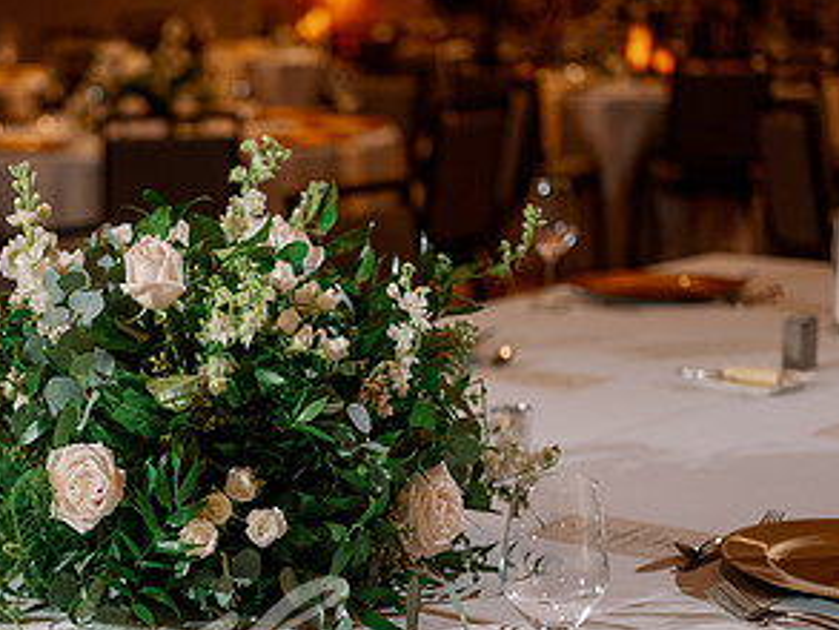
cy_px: 415
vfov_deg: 15.5
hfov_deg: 20.4
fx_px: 2303
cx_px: 183
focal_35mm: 95
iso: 250
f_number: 2
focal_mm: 50
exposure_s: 1/80
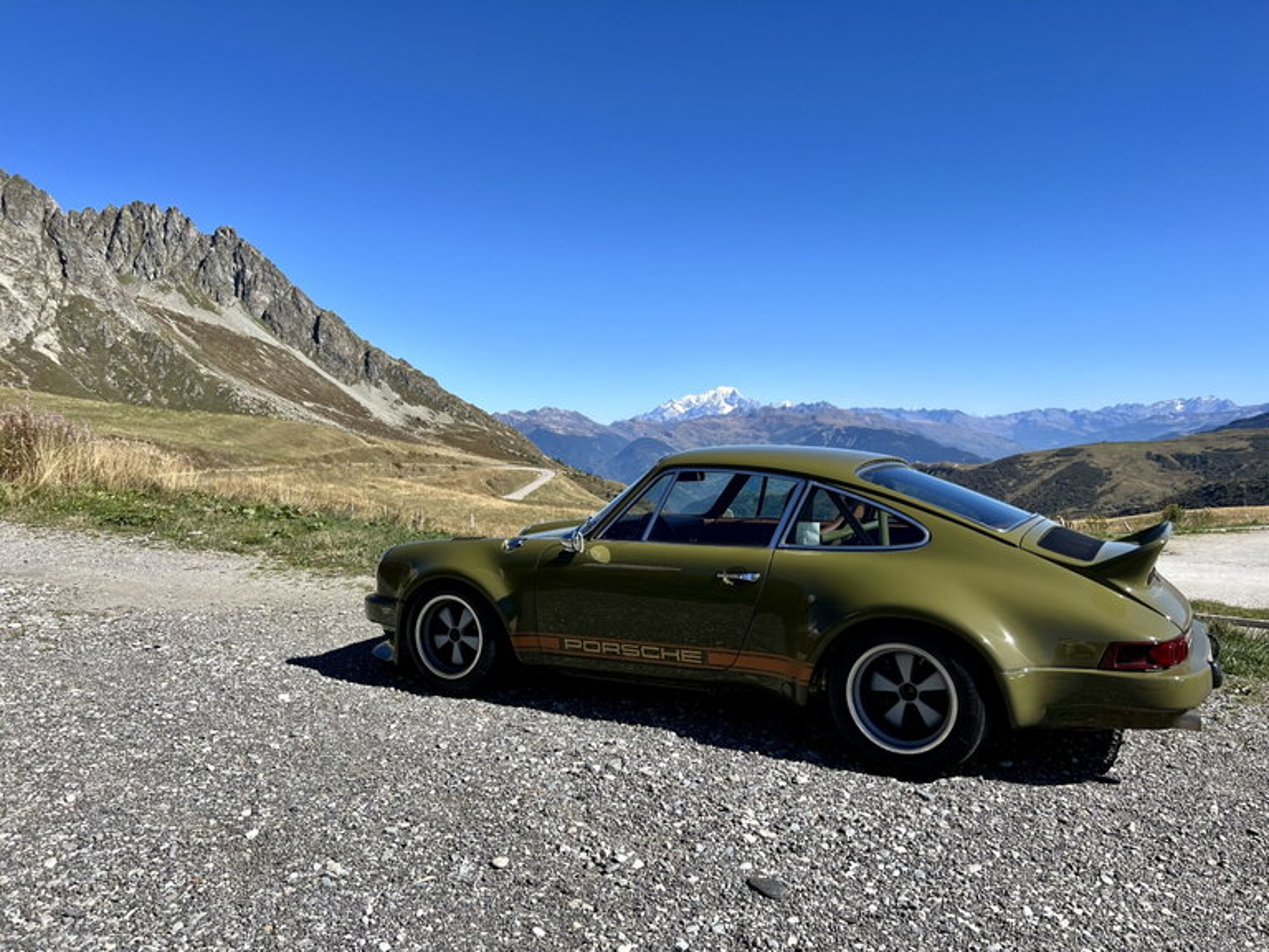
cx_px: 634
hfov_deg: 67.3
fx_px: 953
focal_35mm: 26
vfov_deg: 53.1
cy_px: 476
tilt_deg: -3.3
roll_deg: +0.7
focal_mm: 5.7
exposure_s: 1/4274
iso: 50
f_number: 1.5
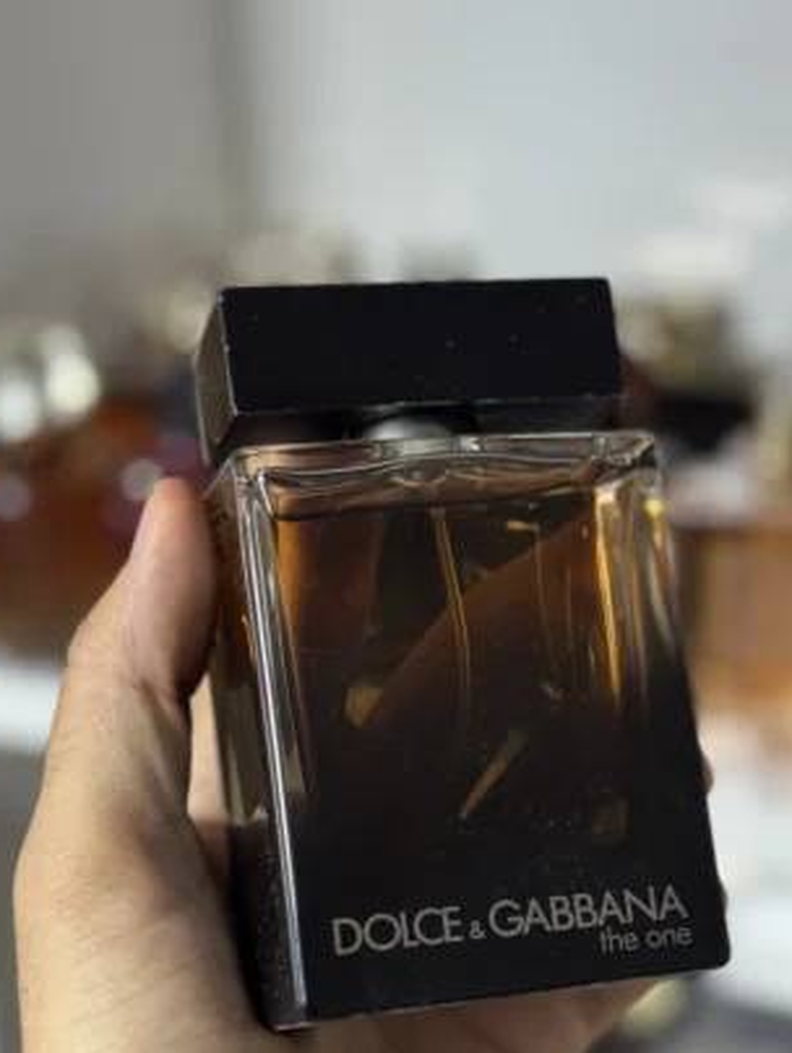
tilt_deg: -23.3
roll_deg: +2.6
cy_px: 684
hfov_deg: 21.6
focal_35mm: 68
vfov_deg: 28.4
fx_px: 2070
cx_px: 443
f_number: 1.78
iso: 250
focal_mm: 6.76
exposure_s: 1/50
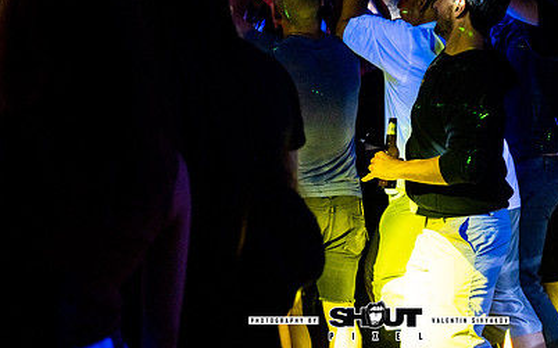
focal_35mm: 84
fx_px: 1277
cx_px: 379
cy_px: 96
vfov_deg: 15.5
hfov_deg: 24.5
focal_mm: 57.1
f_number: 2.8
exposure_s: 1/200
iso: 3200
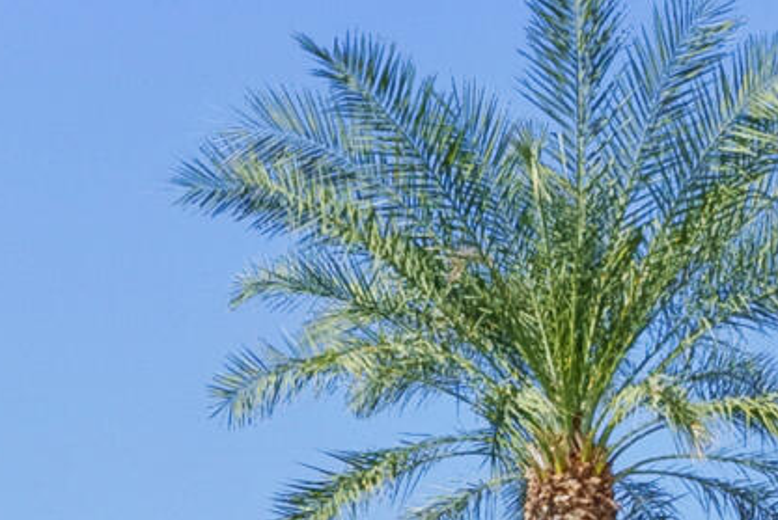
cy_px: 1360
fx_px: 2488
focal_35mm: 115
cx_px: 235
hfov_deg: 17.7
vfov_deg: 10.0
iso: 500
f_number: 8
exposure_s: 1/1600
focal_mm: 16
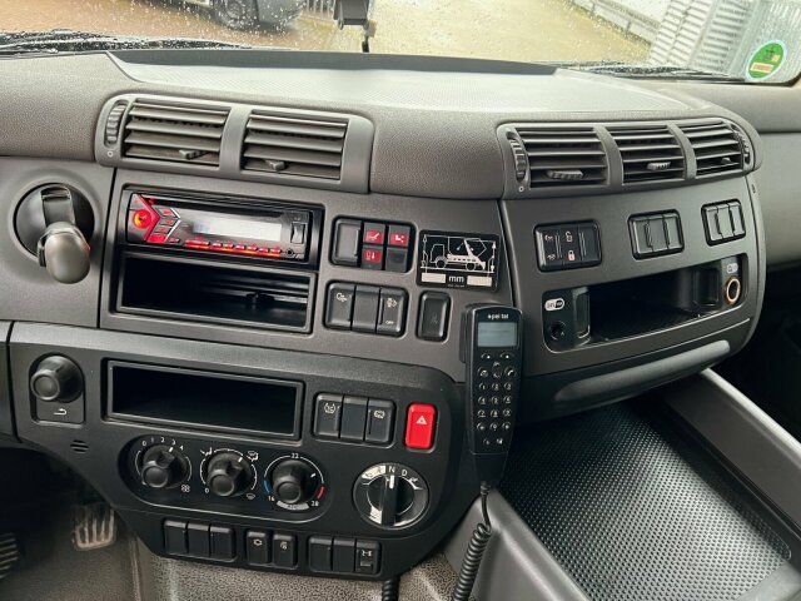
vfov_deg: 53.1
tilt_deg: -33.9
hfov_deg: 67.3
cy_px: 300
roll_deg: -12.3
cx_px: 400
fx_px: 602
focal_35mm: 26
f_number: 1.5
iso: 500
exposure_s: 1/60
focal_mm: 5.7
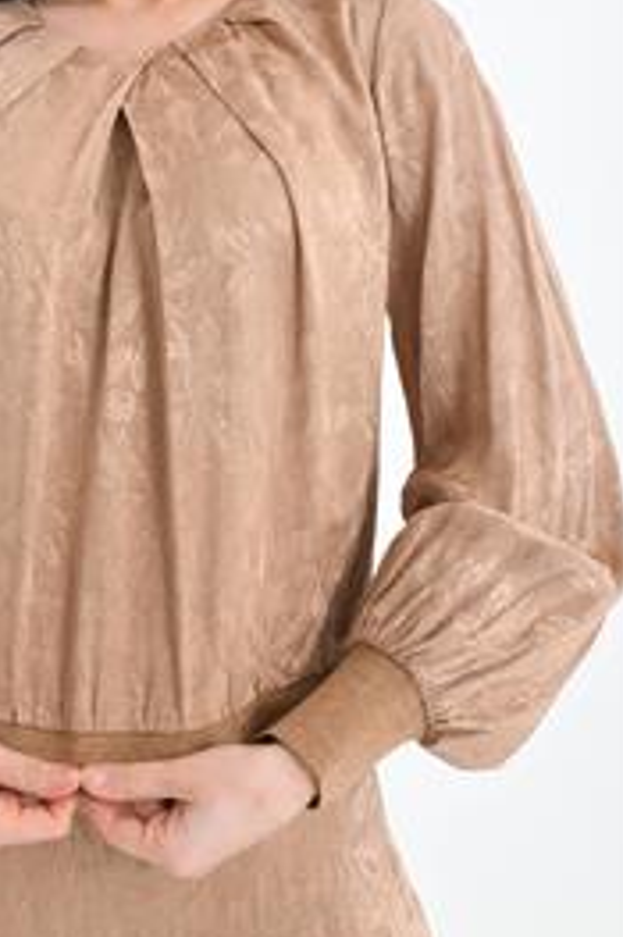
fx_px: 2313
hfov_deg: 15.2
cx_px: 100
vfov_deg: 22.6
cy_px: 221
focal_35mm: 89
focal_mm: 52
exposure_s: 1/125
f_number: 7.1
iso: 250
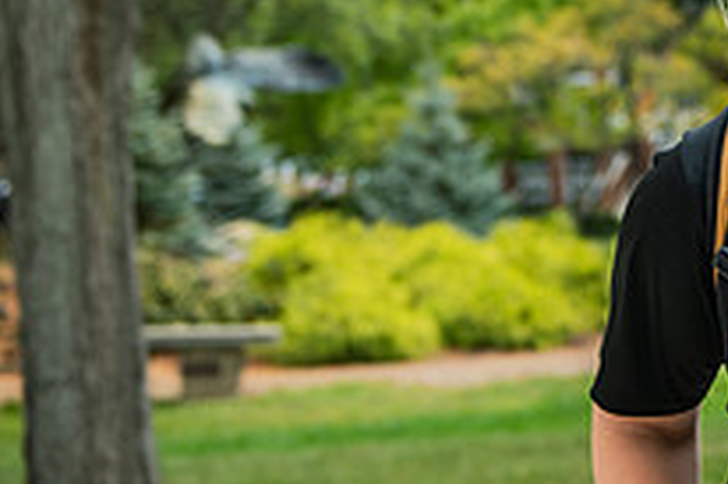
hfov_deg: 18.6
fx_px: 2162
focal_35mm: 107
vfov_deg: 12.6
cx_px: 728
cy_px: -37
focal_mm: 38
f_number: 2.8
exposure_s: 1/640
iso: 100
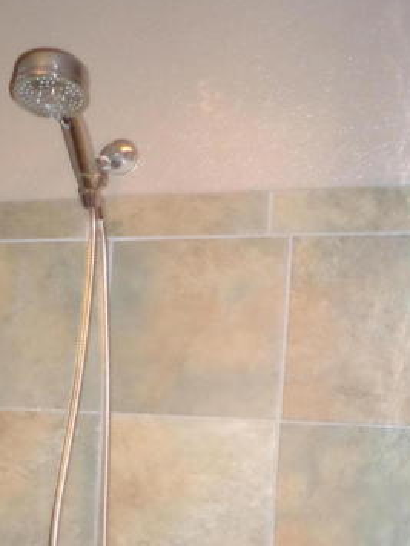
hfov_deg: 26.1
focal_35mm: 54
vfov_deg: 33.8
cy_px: 485
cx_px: 37
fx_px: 853
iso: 400
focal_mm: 4.5
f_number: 2.5
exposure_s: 1/10
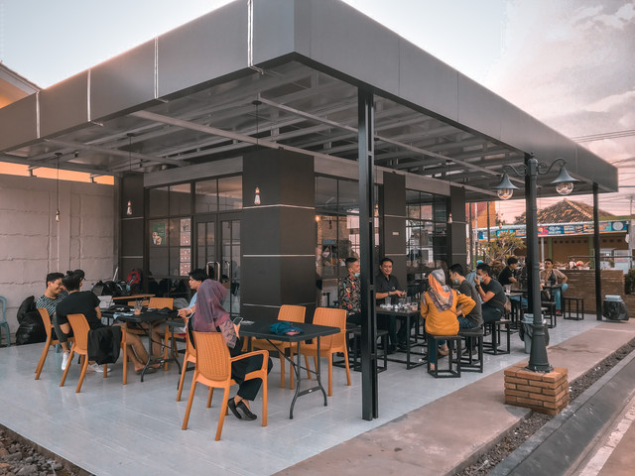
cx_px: 318
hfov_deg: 63.4
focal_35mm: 28
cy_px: 238
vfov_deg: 49.7
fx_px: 514
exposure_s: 1/100
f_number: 1.8
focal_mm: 3.99
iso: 25
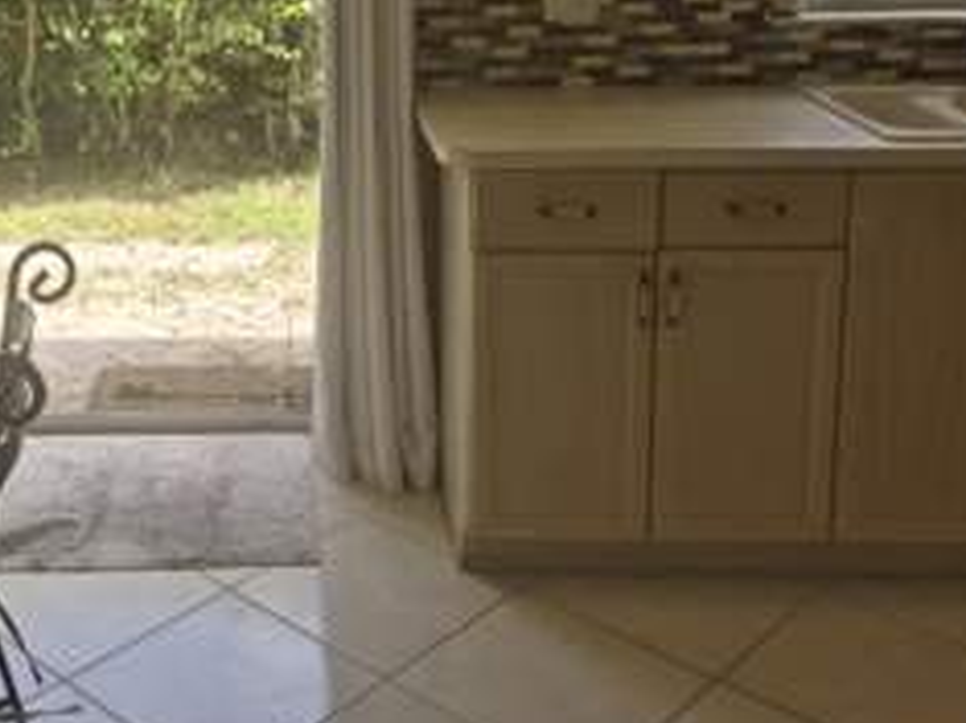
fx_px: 1311
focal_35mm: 47
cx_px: 238
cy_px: 68
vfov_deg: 29.5
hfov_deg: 39.3
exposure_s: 1/888
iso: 80
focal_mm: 5.4
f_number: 1.8
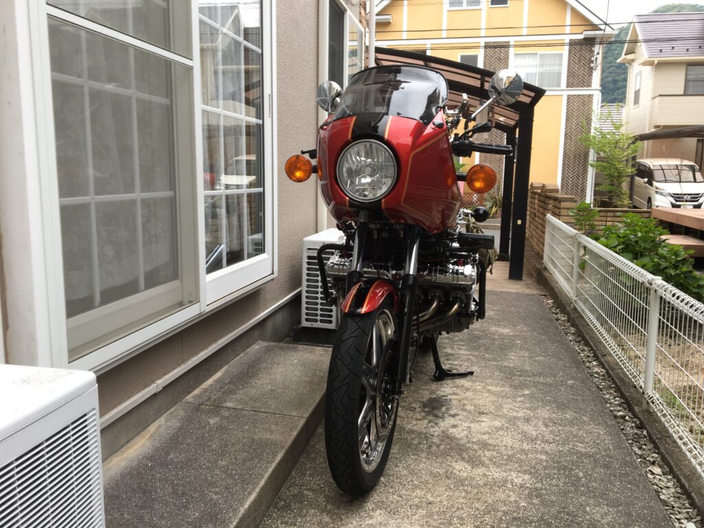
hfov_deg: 61.7
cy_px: 264
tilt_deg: -8.5
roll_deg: -0.8
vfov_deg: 48.2
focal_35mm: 29
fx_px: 590
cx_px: 352
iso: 25
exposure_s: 1/60
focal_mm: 4.15
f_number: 2.2
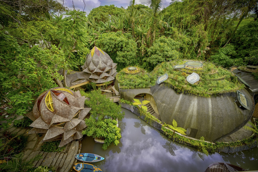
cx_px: 129
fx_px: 172
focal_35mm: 24
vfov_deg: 53.2
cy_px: 86
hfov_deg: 73.7
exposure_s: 1/200
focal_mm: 24
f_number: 11
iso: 640
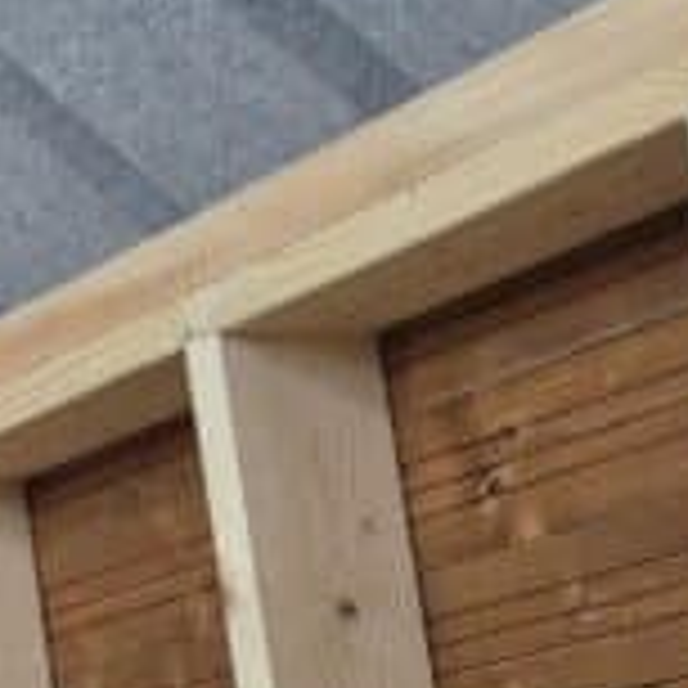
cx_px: -1479
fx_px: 3058
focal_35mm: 136
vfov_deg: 12.8
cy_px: 535
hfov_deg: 9.5
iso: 250
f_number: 1.8
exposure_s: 1/100
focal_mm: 5.4
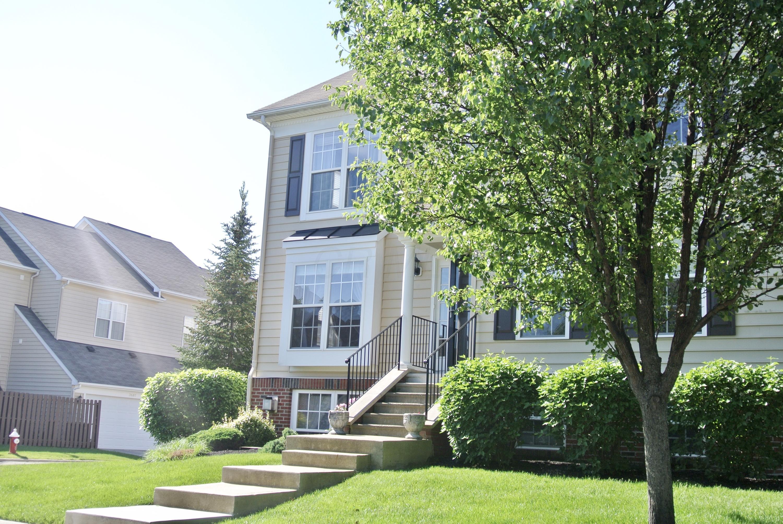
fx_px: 915
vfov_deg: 32.0
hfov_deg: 46.3
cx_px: 392
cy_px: 262
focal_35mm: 42
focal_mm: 15.7
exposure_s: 1/320
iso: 100
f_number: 4.5
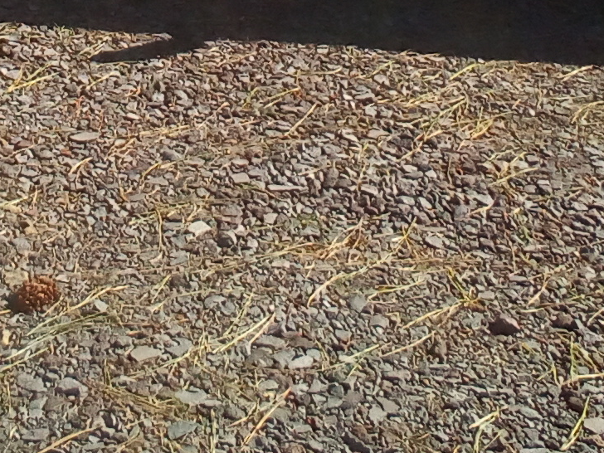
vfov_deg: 15.4
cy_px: -205
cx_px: 130
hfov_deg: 21.8
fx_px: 1553
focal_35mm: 89
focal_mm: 2.05
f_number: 2.4
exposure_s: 1/1001
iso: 100
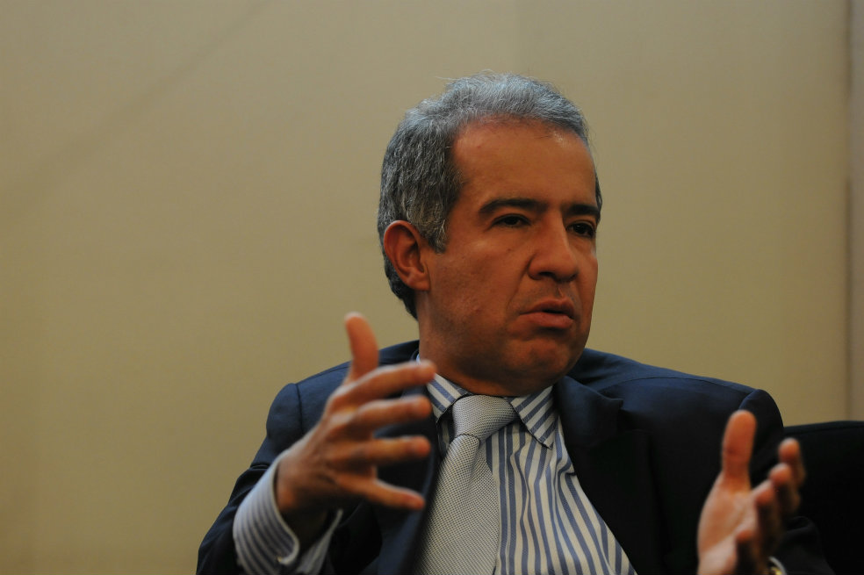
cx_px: 432
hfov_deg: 15.9
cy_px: 288
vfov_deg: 10.6
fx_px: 3094
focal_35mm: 129
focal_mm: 86
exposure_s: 1/80
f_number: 2.8
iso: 1000
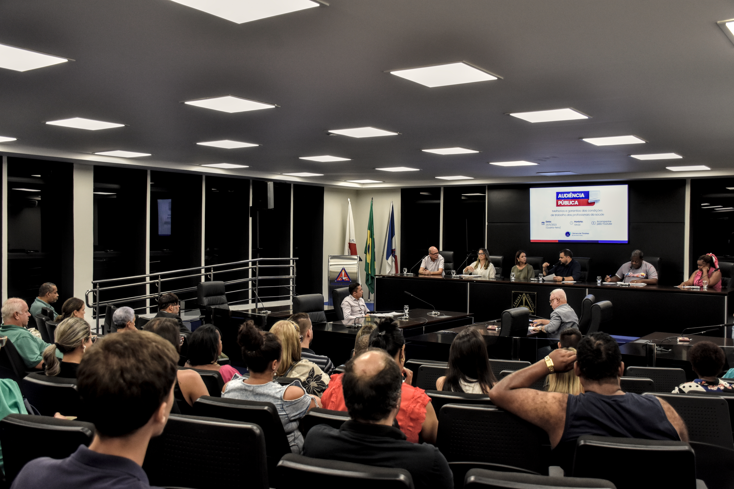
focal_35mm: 34
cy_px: 244
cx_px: 367
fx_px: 703
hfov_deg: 55.1
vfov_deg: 38.4
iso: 800
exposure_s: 1/100
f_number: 5
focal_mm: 23
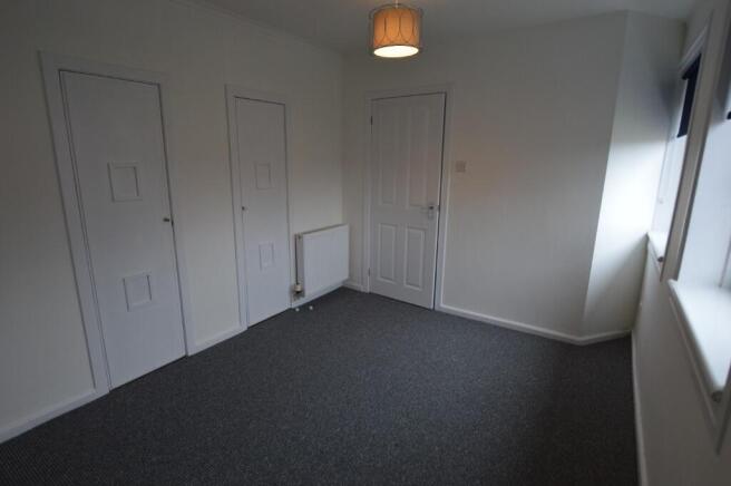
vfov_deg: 67.3
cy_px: 243
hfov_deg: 90.1
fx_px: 365
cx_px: 366
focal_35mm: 18
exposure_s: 1/100
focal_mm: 12
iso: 400
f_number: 5
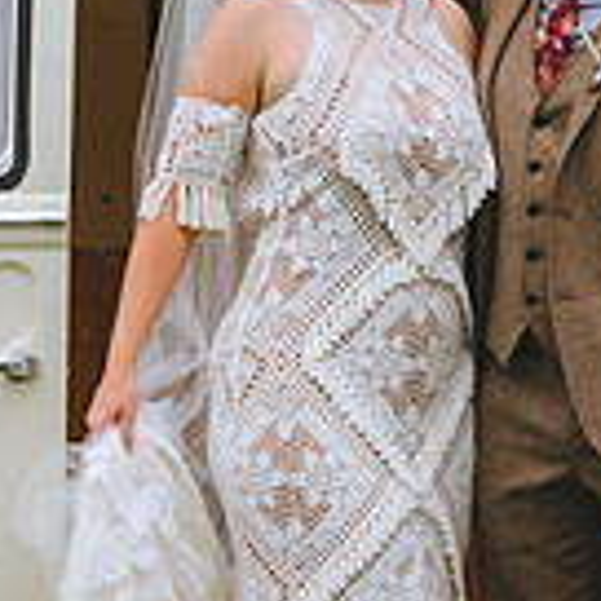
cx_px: 318
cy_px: 412
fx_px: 8014
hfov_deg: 4.3
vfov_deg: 4.3
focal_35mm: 408
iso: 160
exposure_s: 1/250
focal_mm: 85
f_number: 2.8
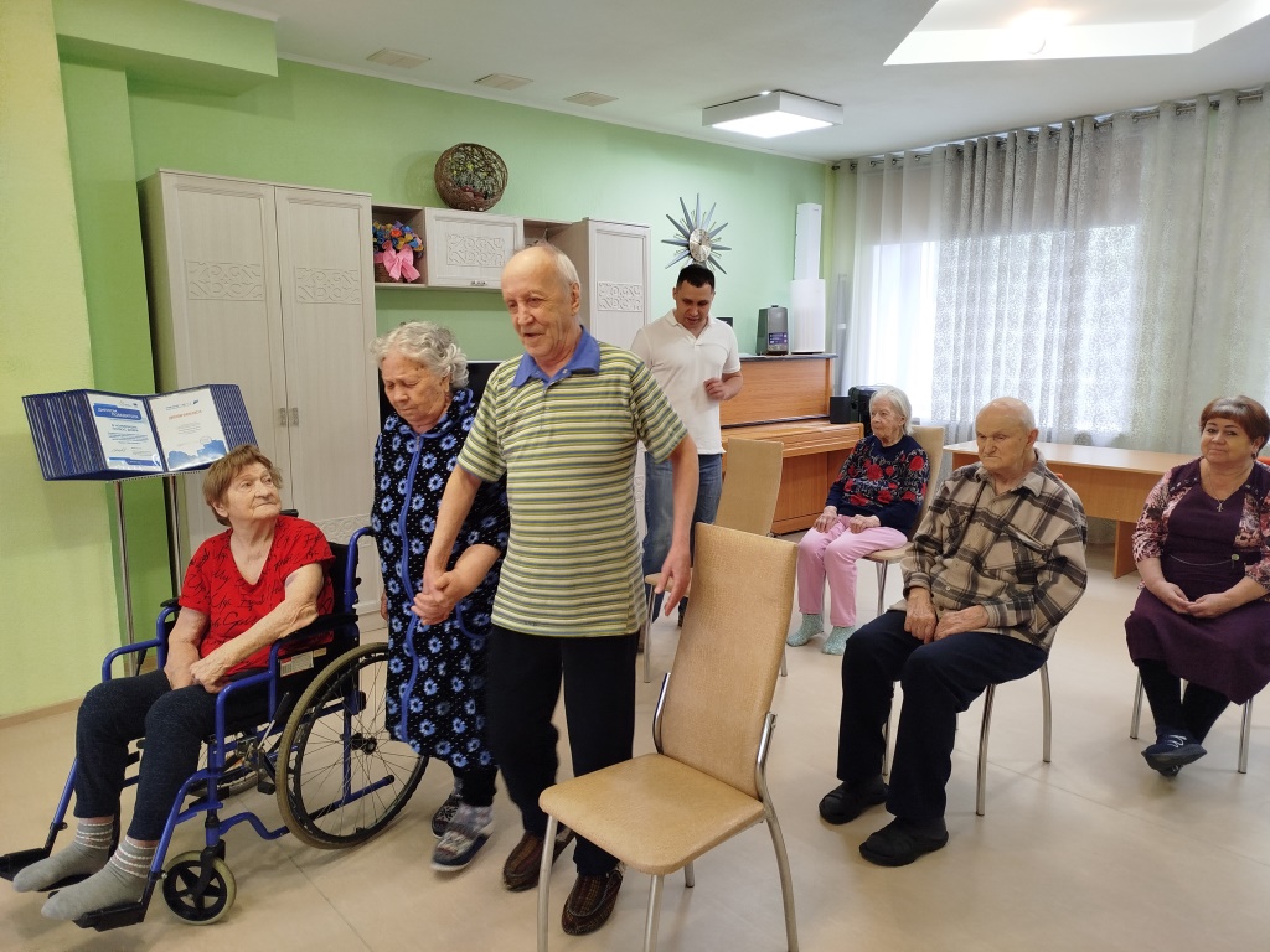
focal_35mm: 24
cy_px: 476
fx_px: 881
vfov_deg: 56.8
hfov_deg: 71.6
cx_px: 635
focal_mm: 5.31
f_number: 1.7
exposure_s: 1/40
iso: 125
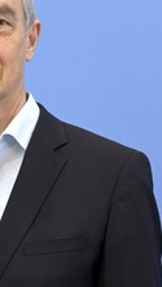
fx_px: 1137
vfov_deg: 14.4
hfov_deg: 8.1
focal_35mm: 149
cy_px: 125
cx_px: -17
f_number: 5.6
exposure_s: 1/500
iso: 4000
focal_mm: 70
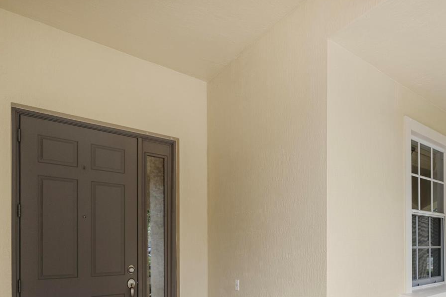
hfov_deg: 68.5
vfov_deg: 47.5
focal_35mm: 25
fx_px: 309
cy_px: 251
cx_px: 315
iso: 500
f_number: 8
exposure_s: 1/20
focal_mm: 14
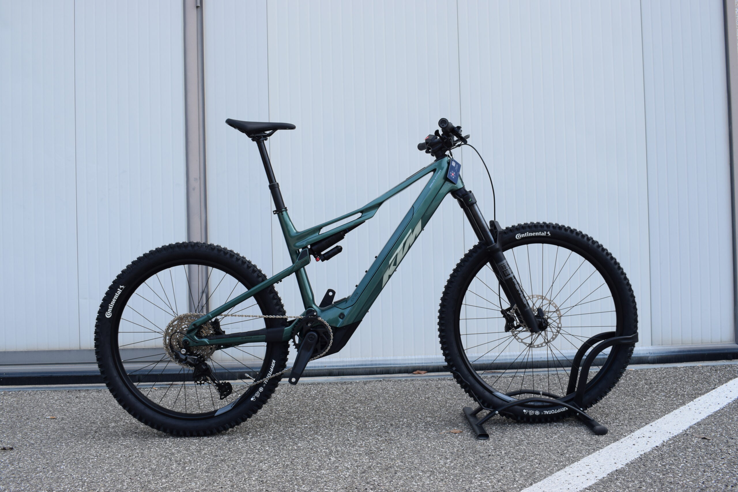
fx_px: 738
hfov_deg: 53.1
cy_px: 246
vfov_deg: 36.9
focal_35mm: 36
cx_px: 369
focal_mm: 24
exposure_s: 1/250
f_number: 8
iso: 360
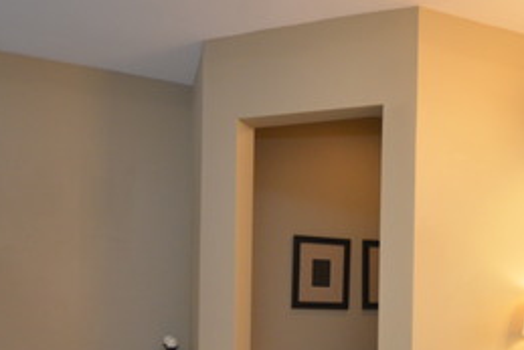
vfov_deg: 34.1
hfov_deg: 49.2
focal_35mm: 37
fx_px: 539
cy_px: 314
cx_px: 411
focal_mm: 10
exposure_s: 1/60
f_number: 4
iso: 720
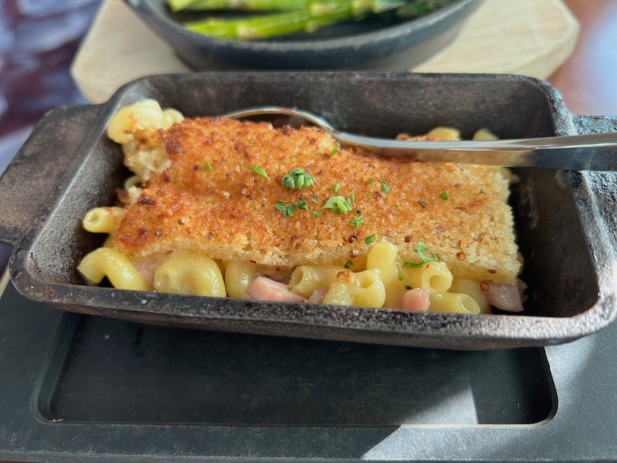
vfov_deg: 53.1
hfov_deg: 67.3
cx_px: 308
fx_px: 463
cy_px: 232
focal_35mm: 26
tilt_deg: -51.5
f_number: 1.5
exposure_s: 1/95
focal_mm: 5.7
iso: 125
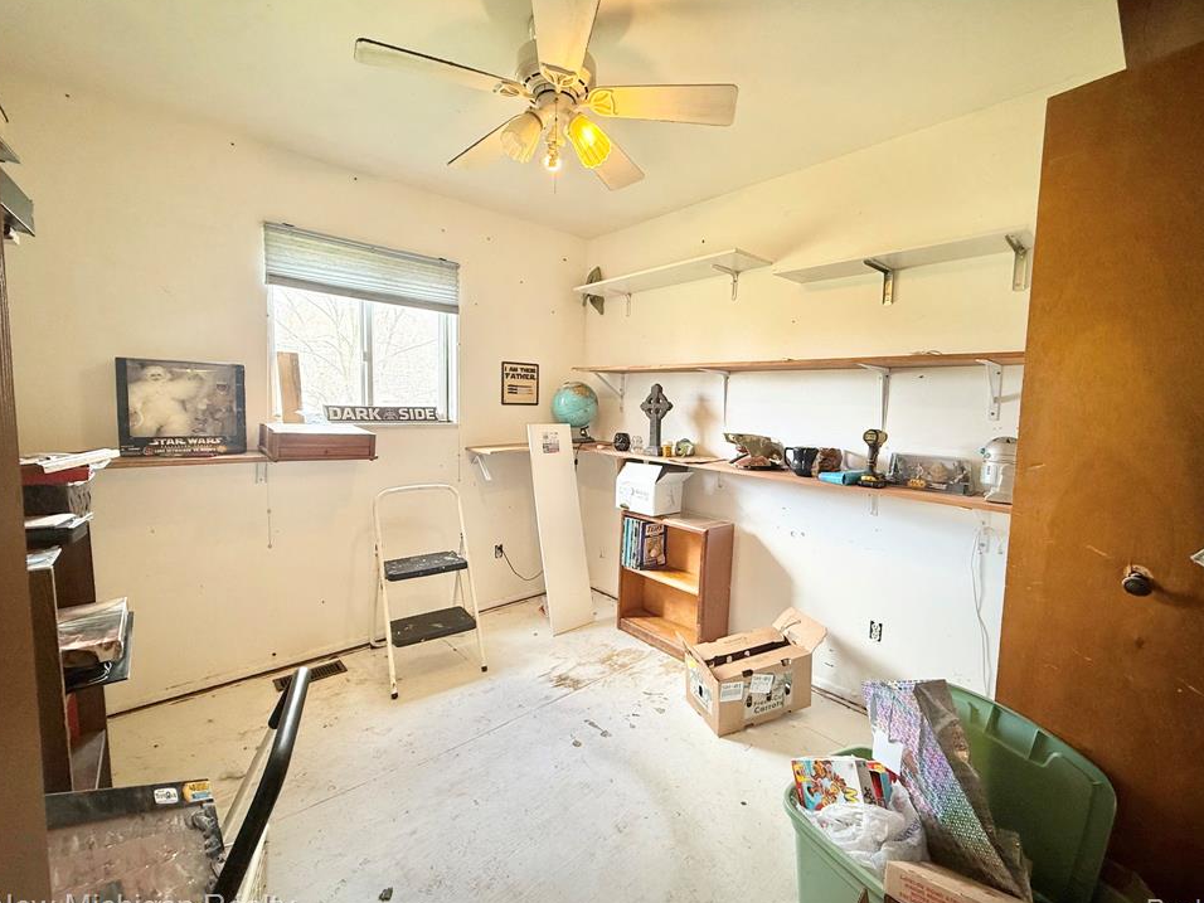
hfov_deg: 98.1
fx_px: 522
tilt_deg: -4.0
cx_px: 630
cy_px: 446
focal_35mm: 15
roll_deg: -1.3
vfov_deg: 81.7
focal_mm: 2.22
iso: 200
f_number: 2.2
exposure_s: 1/60
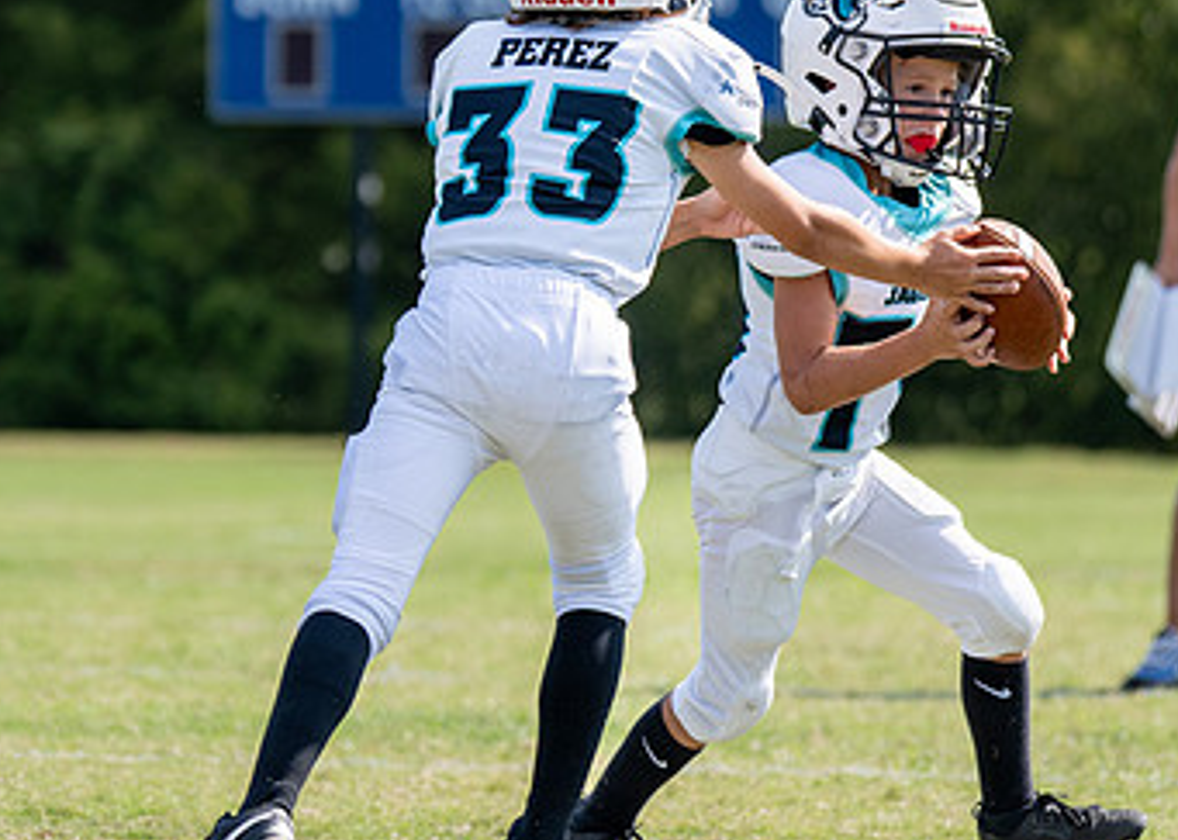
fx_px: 10865
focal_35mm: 325
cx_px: 529
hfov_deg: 6.2
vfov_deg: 4.4
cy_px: 188
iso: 160
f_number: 2.8
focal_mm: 103
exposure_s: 1/2500
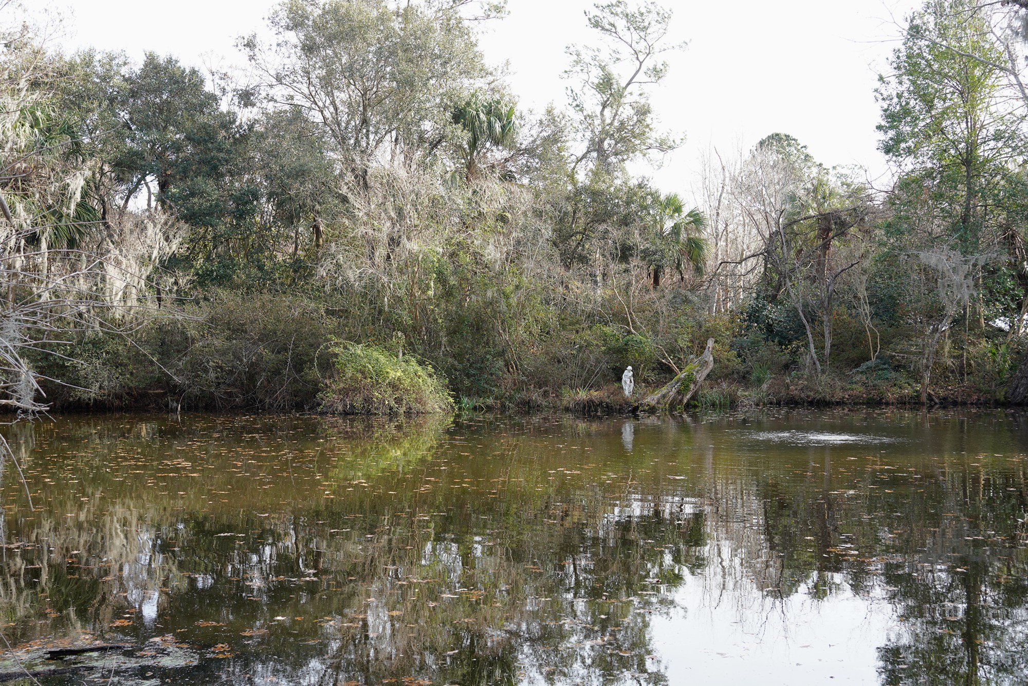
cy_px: 343
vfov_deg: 33.4
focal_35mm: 40
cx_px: 514
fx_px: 1142
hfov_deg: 48.5
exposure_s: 1/100
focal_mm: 40
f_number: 7.1
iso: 200
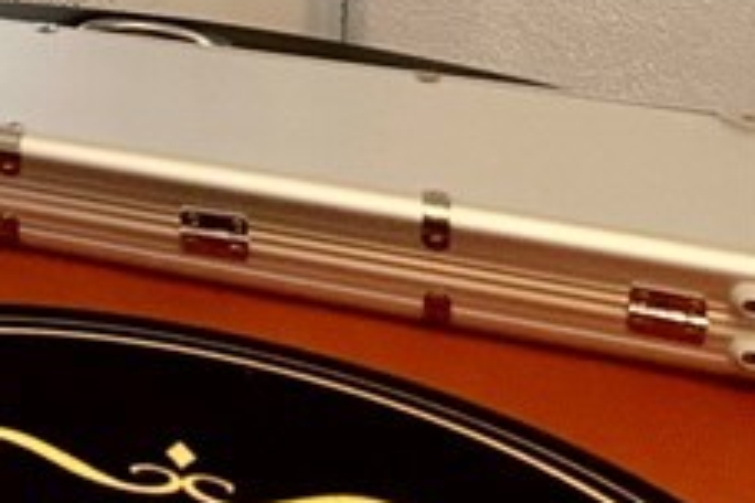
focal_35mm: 112
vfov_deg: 10.7
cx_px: -934
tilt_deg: -2.6
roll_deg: -0.9
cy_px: -632
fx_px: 2349
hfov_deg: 14.0
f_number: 1.78
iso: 200
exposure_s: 1/120
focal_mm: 6.86
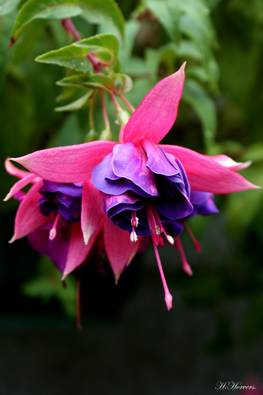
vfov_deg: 33.4
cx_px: 132
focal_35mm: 60
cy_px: 198
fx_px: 657
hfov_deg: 22.6
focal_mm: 40
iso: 160
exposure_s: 1/80
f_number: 5.6
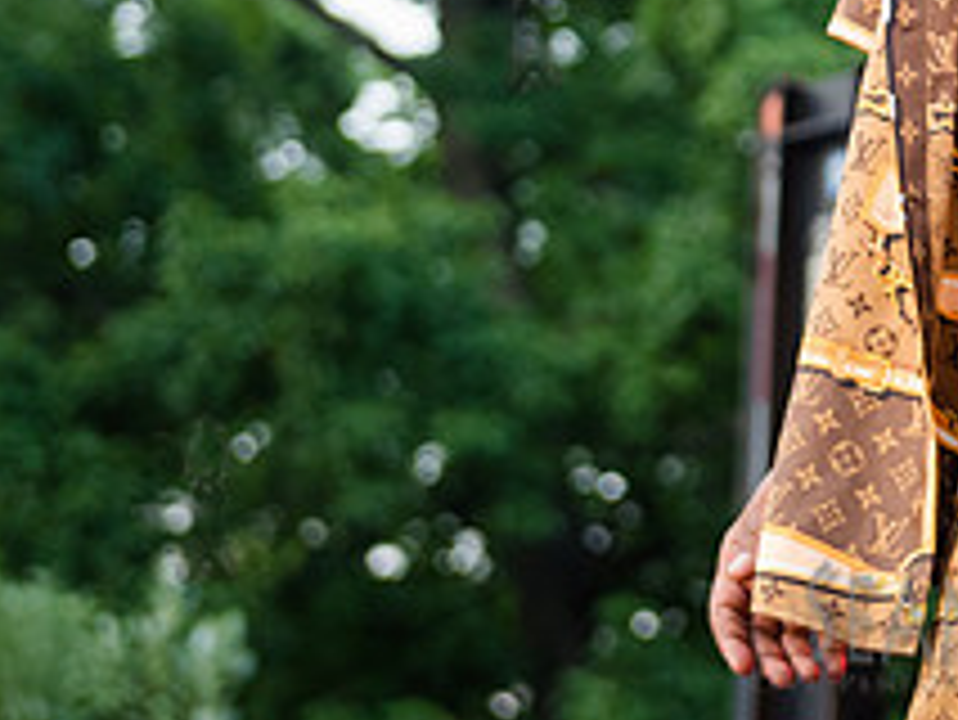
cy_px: -288
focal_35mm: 216
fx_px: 5981
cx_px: 1265
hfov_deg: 9.0
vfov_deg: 6.8
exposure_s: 1/400
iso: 1000
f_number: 3.5
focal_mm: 62
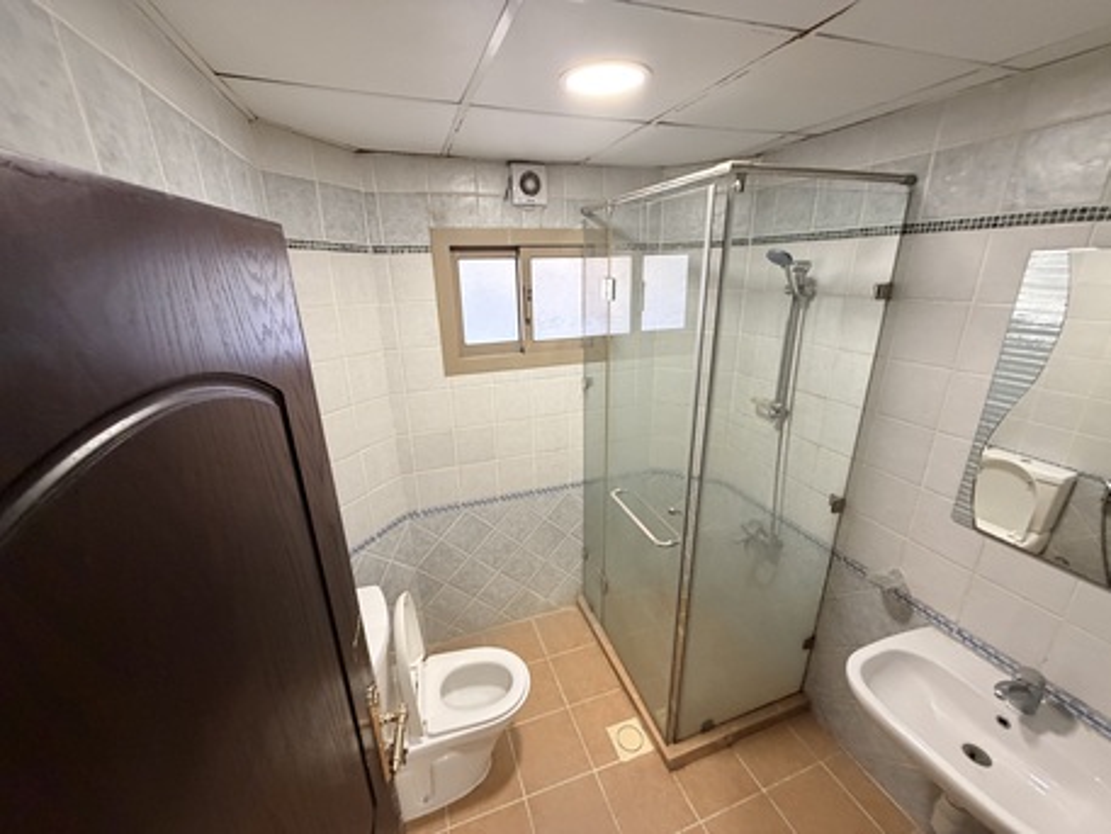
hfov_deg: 102.0
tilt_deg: -18.2
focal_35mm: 14
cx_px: 556
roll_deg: +2.4
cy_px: 417
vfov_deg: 85.7
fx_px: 449
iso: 500
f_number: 2.2
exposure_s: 1/50
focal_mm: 2.22
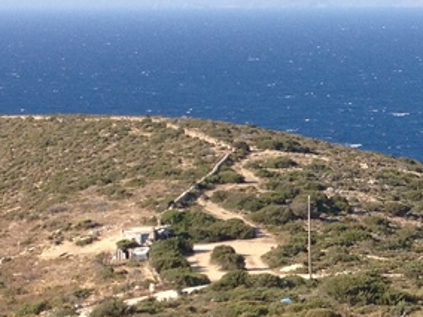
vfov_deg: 10.0
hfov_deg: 13.0
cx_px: 518
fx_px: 1809
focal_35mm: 148
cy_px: 211
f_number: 2.4
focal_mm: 4.28
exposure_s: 1/1004
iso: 50
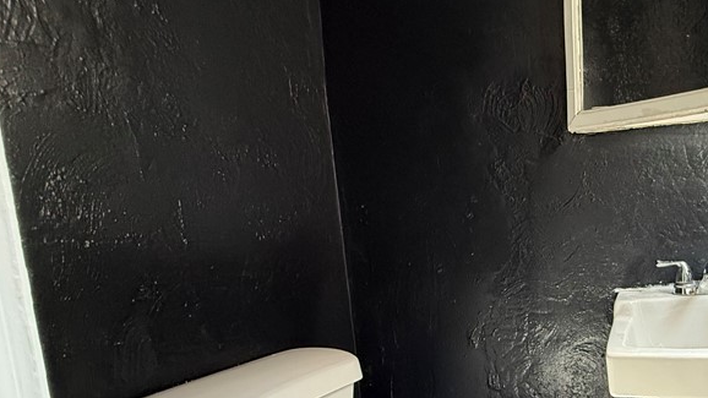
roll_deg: +3.4
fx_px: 507
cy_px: 282
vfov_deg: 42.0
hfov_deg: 64.5
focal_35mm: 27
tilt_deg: -6.2
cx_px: 554
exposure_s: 1/84
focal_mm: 2.22
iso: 400
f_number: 2.2
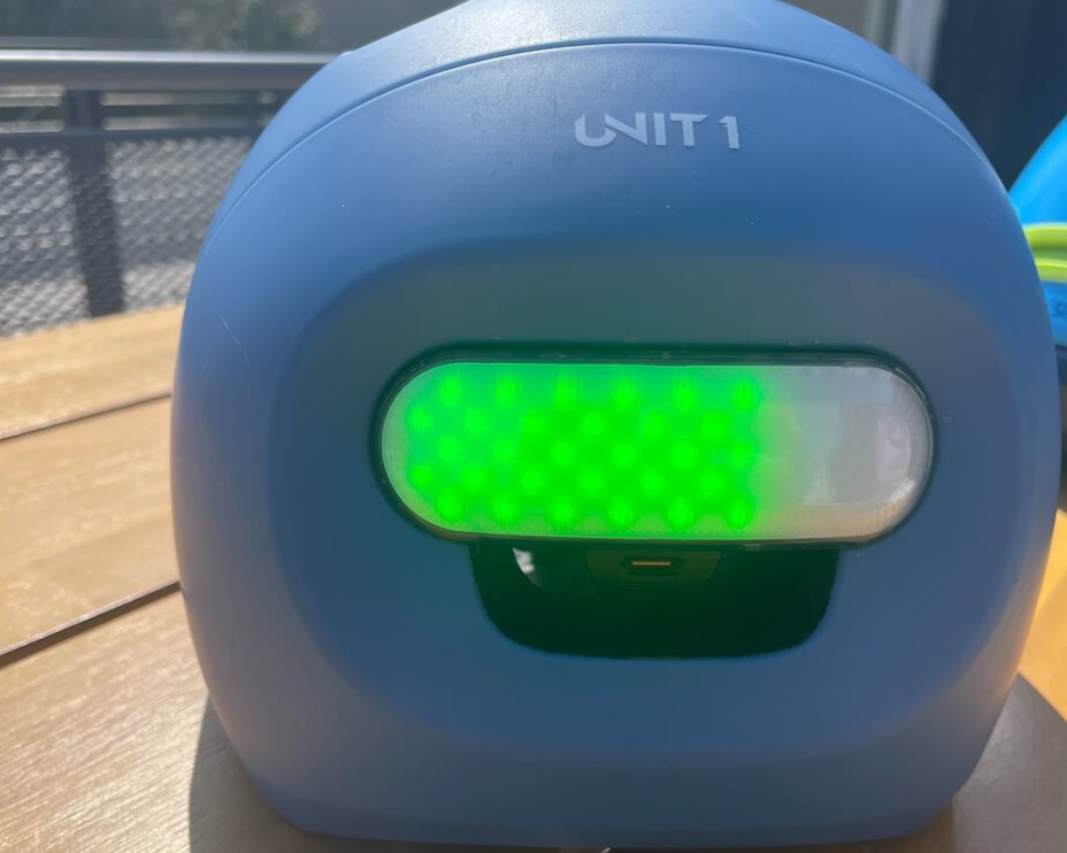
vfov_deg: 51.5
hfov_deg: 62.2
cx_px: 562
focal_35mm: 28
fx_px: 884
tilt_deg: -21.2
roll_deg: -1.2
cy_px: 418
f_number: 1.6
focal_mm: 4.2
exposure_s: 1/3861
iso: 32
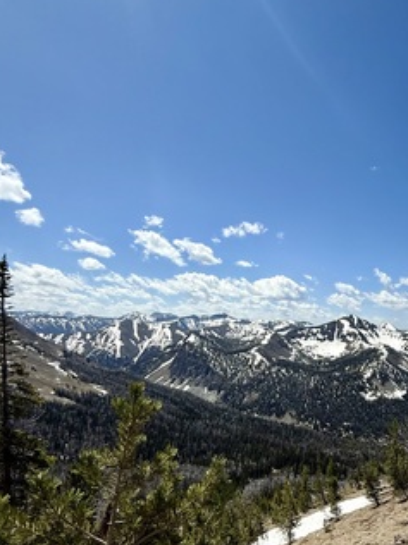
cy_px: 340
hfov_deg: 55.3
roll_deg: -1.8
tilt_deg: -2.8
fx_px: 362
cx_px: 317
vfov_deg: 72.8
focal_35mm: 23
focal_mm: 2.22
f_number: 2.2
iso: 50
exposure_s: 1/4149
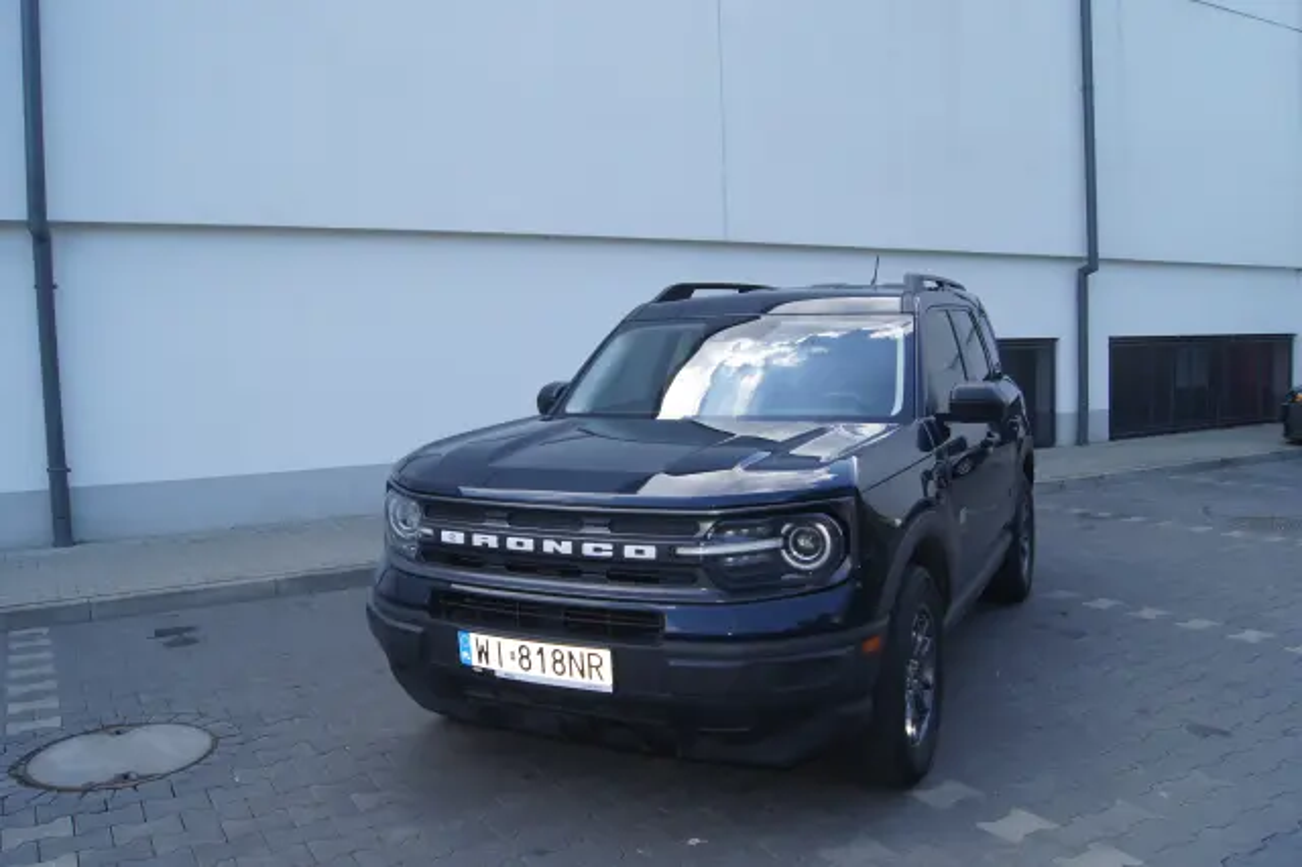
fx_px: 1084
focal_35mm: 30
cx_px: 651
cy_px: 434
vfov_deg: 43.6
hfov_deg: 62.0
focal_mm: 20
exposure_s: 1/100
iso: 100
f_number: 8
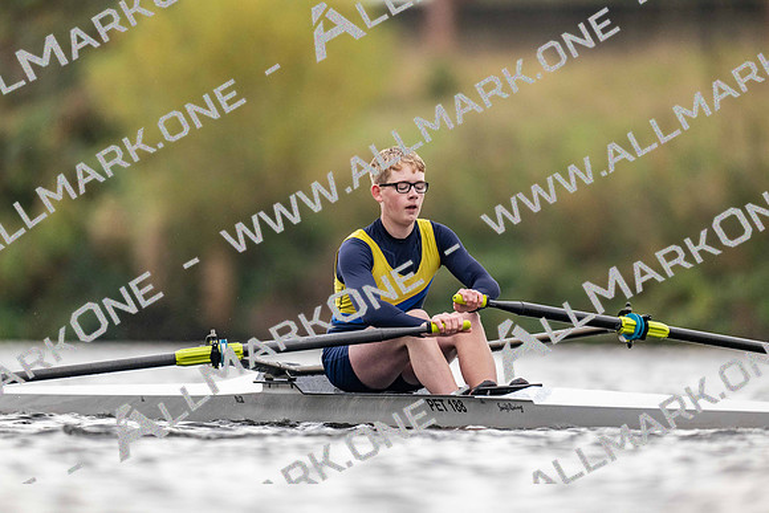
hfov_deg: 3.4
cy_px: 256
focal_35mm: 600
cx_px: 384
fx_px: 12819
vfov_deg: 2.3
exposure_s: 1/2500
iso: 2800
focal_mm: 600
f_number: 4
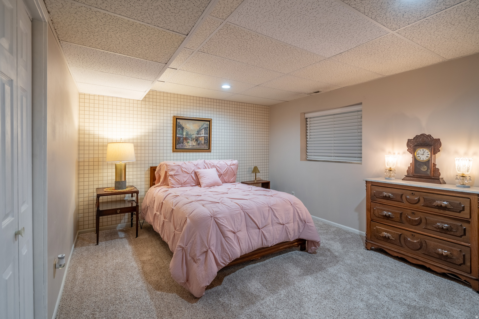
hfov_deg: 96.7
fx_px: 213
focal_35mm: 16
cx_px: 240
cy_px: 160
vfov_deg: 73.7
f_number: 4.5
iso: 320
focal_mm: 16
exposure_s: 1/250
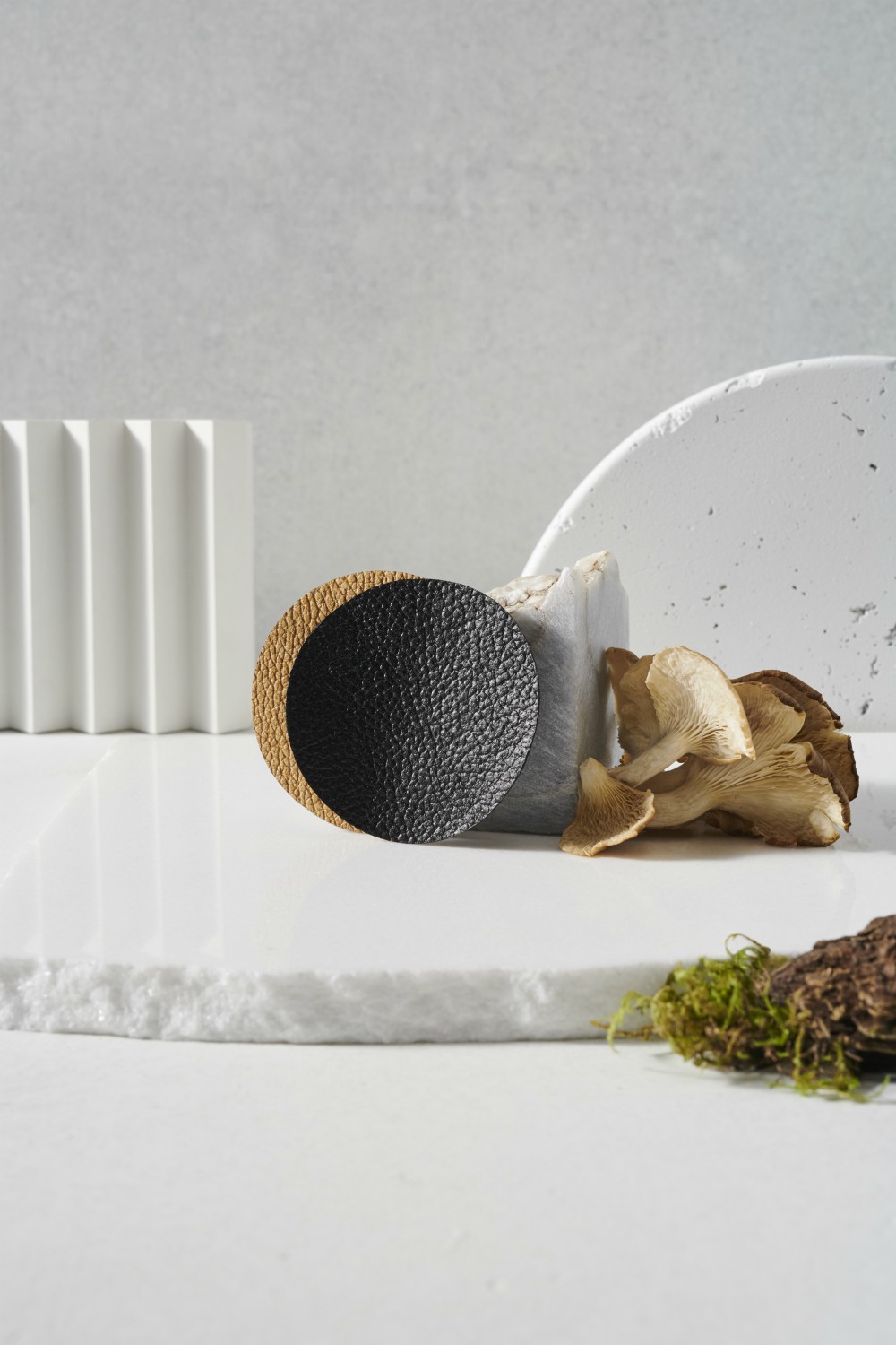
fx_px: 1867
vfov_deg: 39.6
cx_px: 448
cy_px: 672
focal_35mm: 50
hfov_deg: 27.0
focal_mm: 50
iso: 320
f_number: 11
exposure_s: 1/250
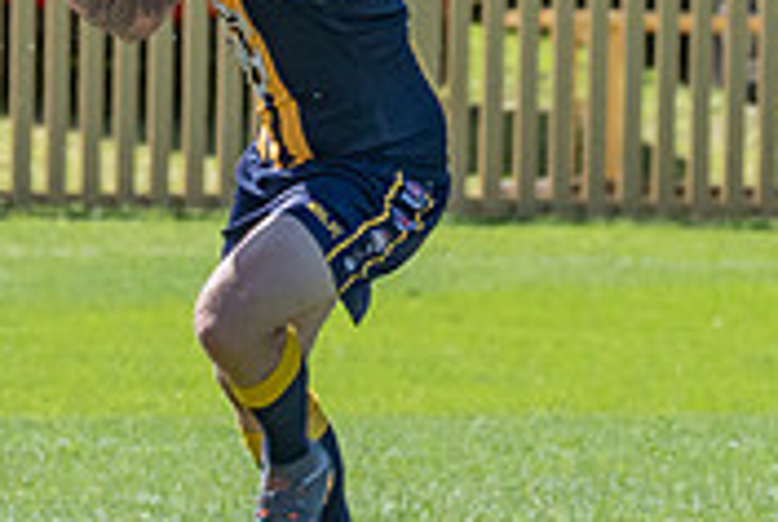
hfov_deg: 1.0
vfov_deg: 0.7
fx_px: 43641
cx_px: -329
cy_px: 87
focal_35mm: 2016
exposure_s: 1/1250
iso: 800
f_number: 13
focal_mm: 350
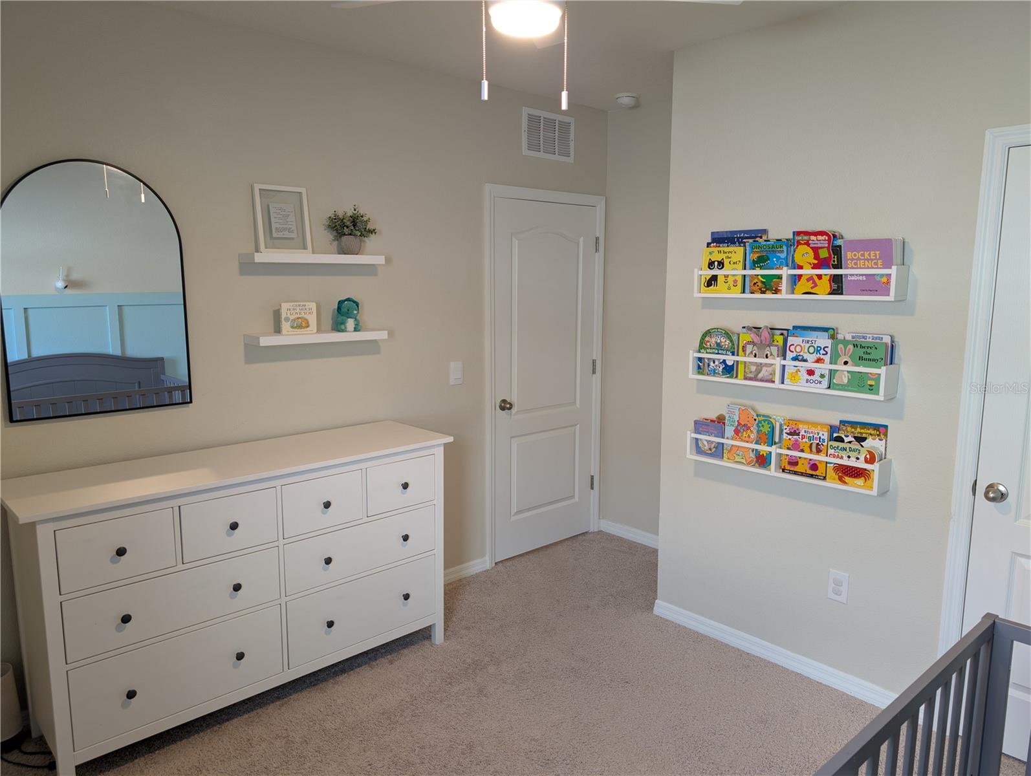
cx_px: 516
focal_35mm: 24
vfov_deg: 56.9
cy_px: 388
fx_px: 716
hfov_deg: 71.5
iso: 34
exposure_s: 1/15
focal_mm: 6.9
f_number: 1.68
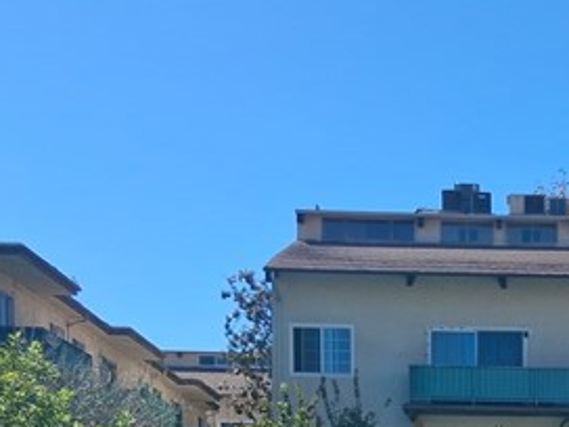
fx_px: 1611
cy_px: 720
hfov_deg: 19.5
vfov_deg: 13.8
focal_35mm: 98
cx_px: 561
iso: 25
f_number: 1.8
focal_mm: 3.98
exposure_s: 1/911
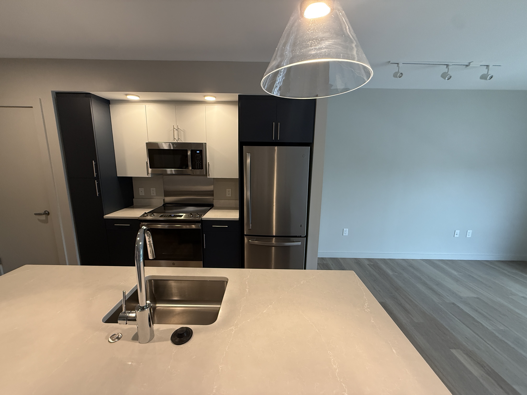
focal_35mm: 14
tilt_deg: -10.7
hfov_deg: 102.1
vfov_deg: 85.7
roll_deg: -1.3
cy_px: 198
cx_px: 264
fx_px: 213
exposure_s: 1/60
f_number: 2.2
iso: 320
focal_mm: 2.22
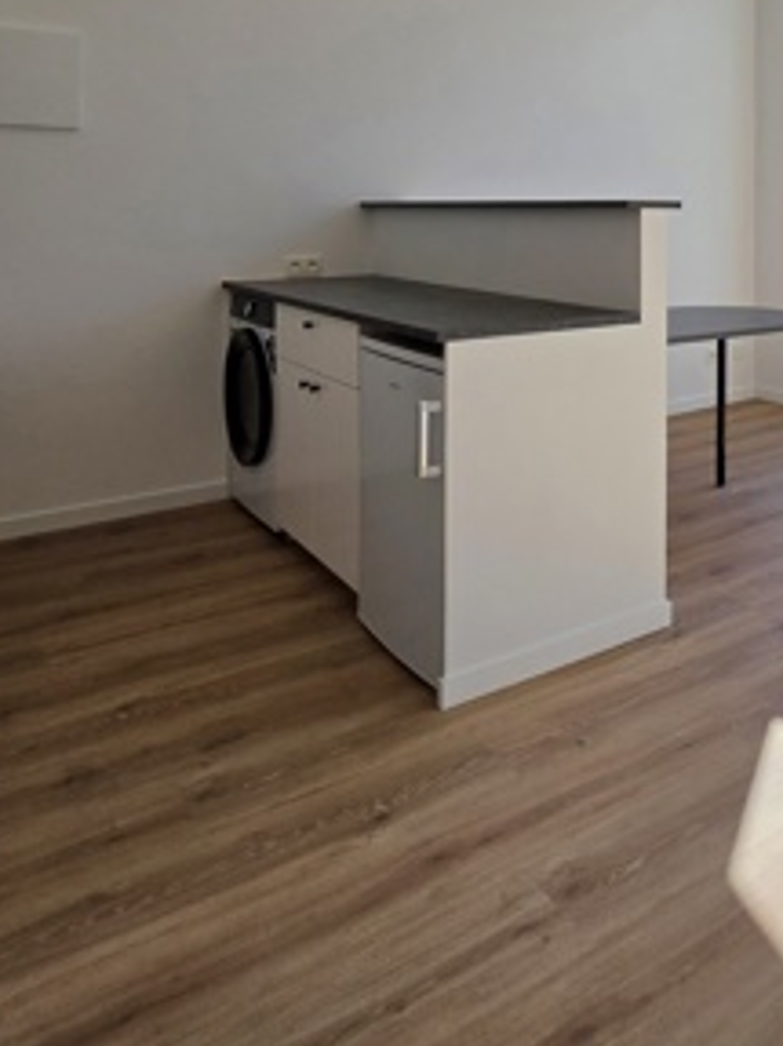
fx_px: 875
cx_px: 710
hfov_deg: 43.8
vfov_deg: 57.3
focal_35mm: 29
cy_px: 215
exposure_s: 1/1250
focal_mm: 2.2
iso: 32
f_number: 1.9
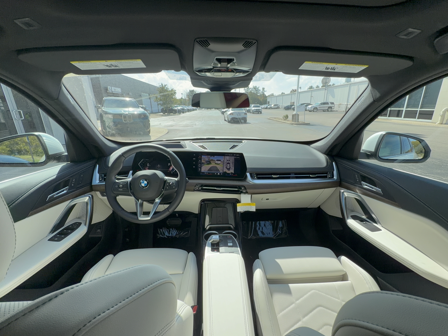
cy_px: 168
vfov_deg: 81.7
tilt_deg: -17.6
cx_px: 224
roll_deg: +2.8
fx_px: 194
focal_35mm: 15
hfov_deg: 98.2
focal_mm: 2.22
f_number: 2.2
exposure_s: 1/315
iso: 20
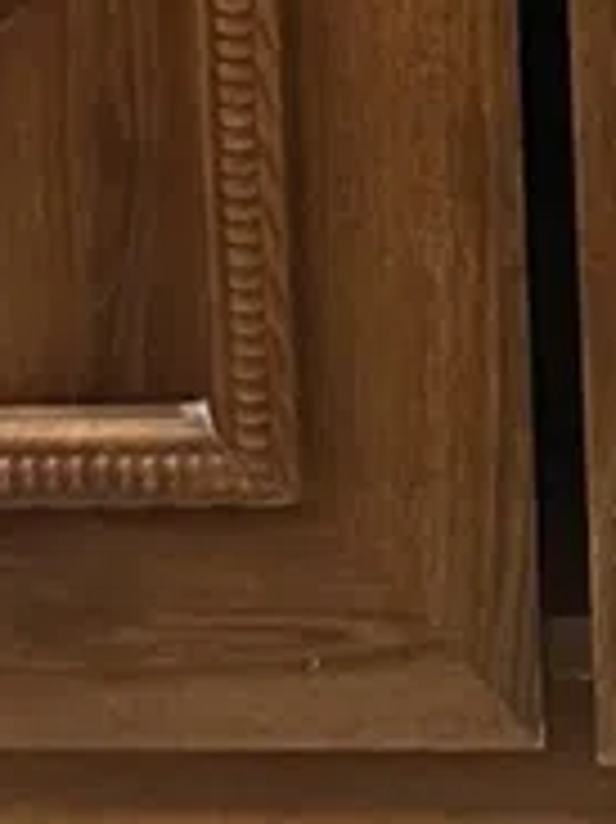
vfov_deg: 8.0
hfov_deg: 8.2
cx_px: 625
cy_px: -2227
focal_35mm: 179
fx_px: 4252
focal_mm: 6.86
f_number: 1.78
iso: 640
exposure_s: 1/50
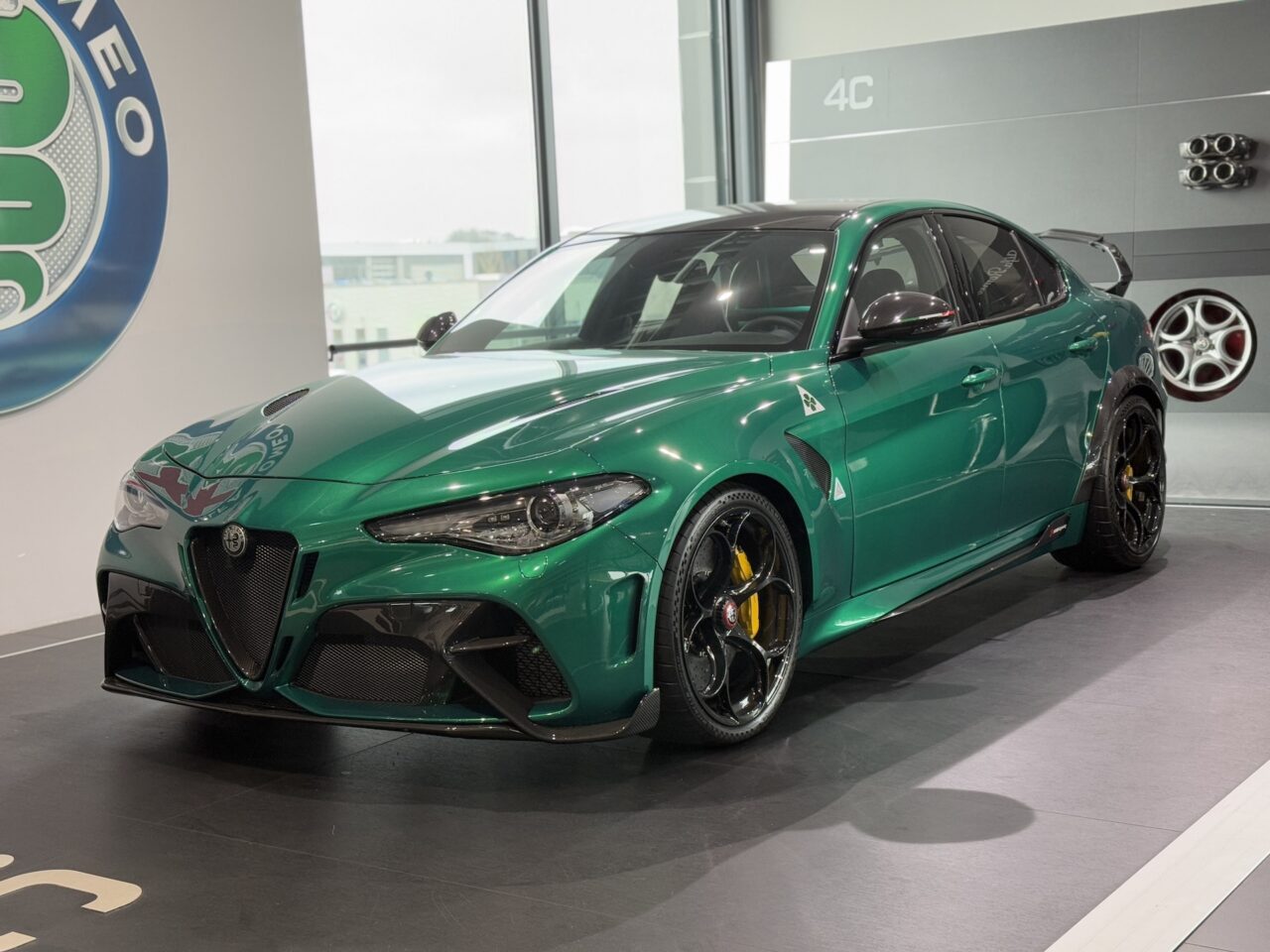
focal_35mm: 48
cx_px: 635
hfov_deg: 39.7
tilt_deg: -5.8
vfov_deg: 30.3
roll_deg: +2.1
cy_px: 476
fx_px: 1761
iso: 100
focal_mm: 6.76
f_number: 1.78
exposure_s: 1/50
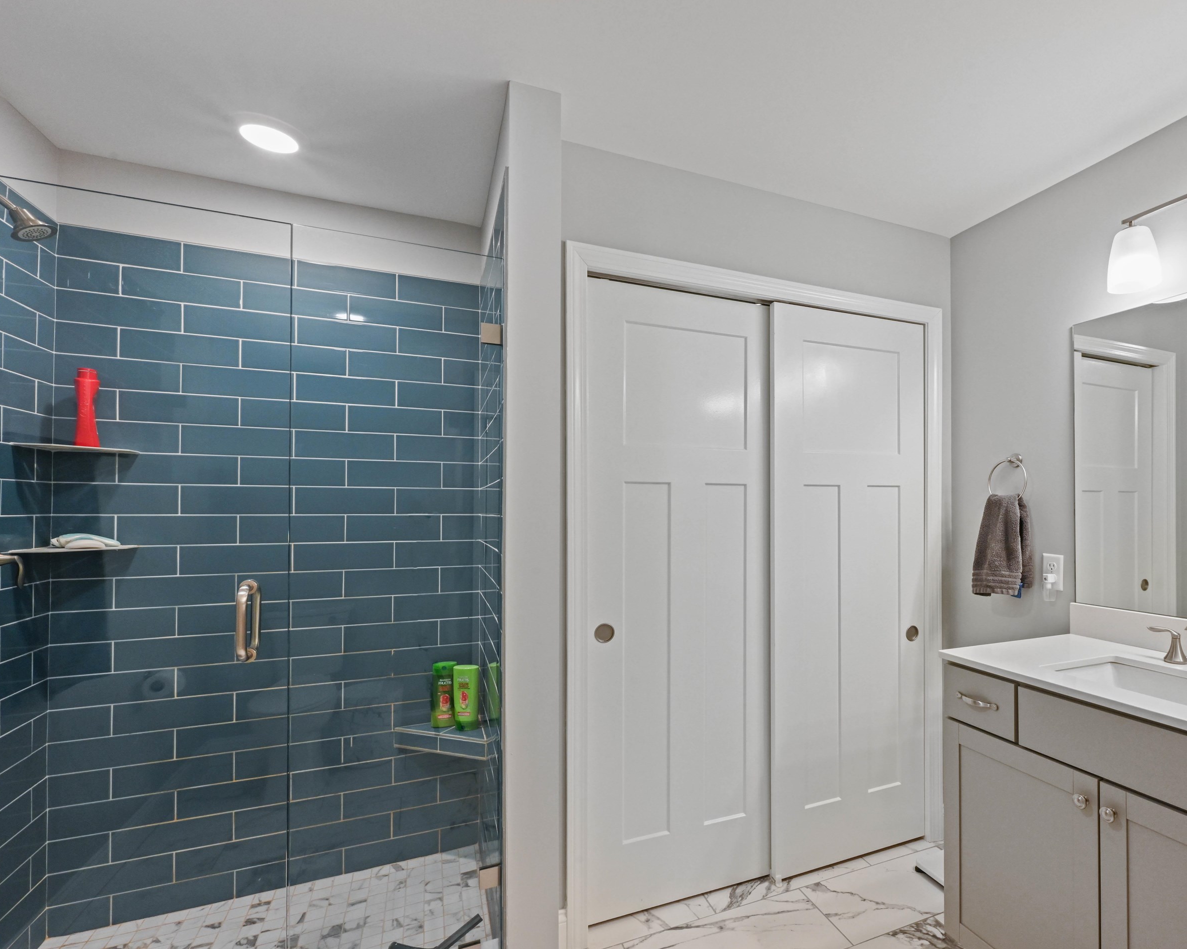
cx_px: 731
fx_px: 597
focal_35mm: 17
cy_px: 502
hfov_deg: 88.1
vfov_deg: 76.9
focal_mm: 14
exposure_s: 1/10
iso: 1000
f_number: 14
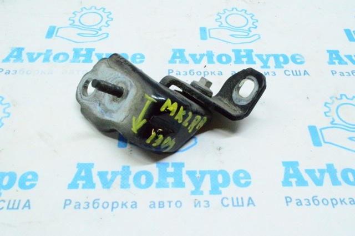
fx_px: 355
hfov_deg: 53.2
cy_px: 118
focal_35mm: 36
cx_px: 178
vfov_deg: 36.8
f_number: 25
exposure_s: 1/50
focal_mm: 24
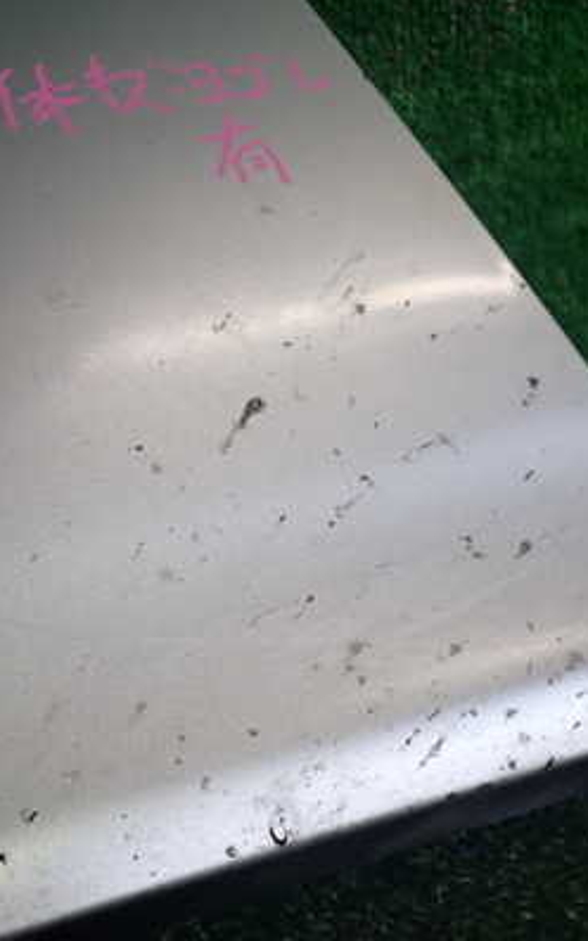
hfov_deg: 26.8
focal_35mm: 48
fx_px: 1231
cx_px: 213
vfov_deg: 41.8
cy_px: 488
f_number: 2.3
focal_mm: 5.4
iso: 100
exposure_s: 1/125
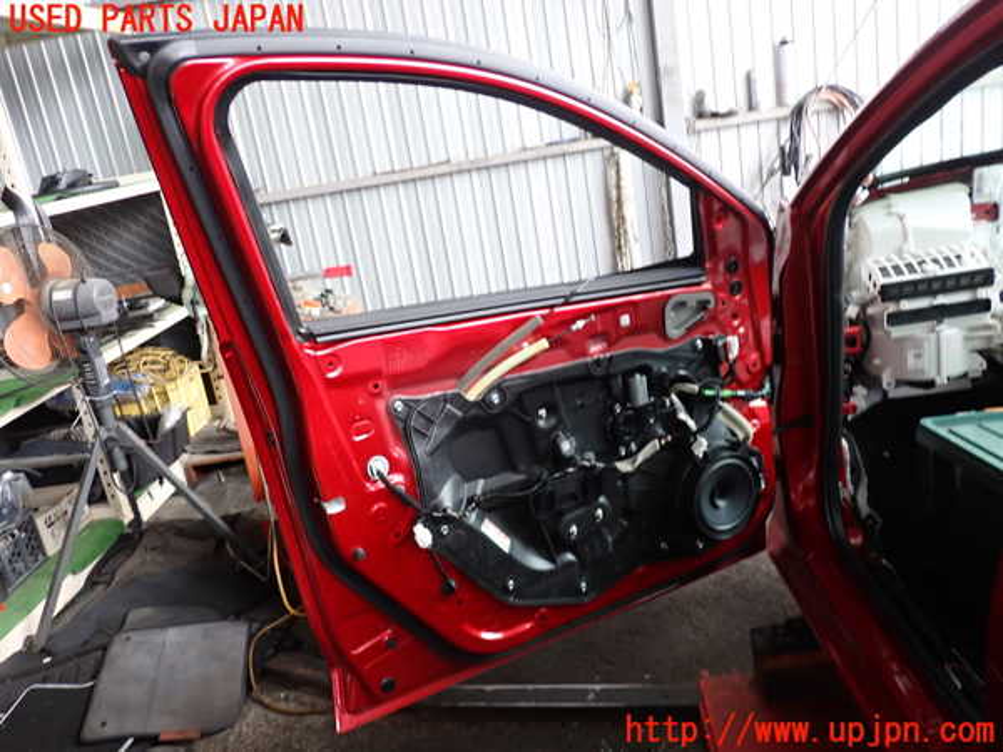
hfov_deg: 60.0
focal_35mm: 30
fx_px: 869
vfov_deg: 46.8
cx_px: 502
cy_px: 376
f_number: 2.3
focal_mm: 5.4
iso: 200
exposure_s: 1/30
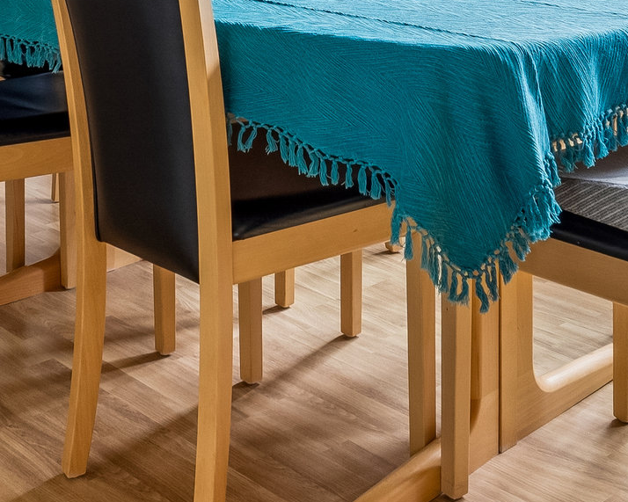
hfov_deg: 27.8
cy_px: -168
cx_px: 250
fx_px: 1263
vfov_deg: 20.4
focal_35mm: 68
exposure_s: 1/13
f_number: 8
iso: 400
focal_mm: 11.5
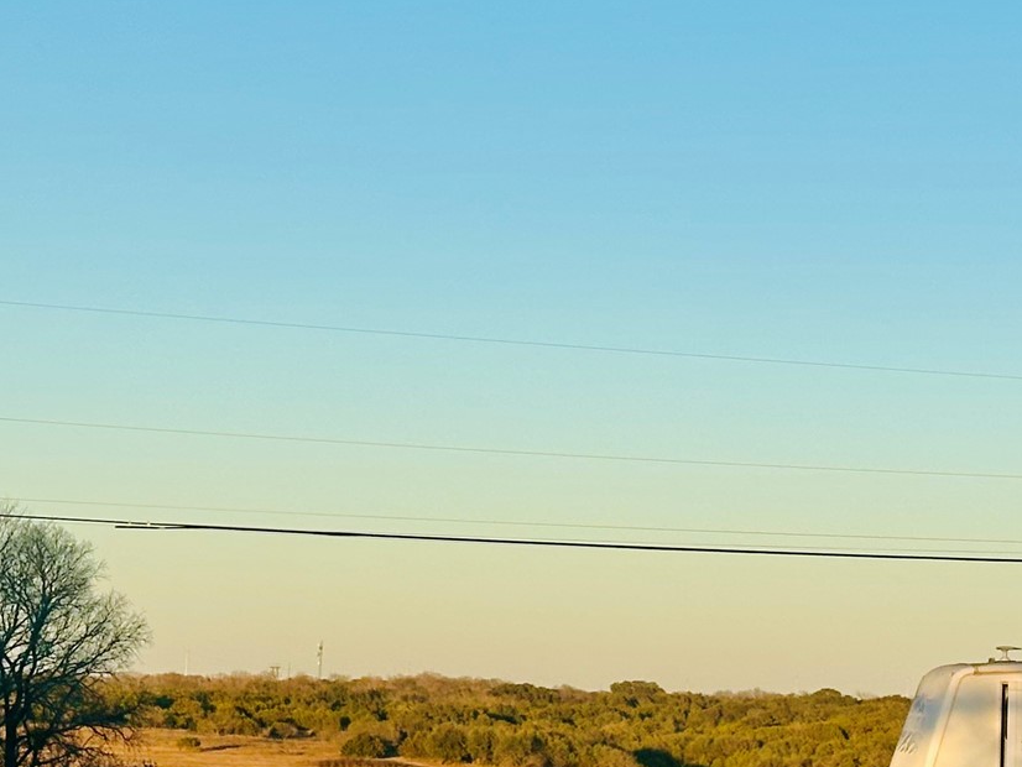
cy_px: 329
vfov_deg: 12.5
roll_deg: -1.9
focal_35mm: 119
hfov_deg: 16.4
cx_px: 830
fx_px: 3514
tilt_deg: +5.5
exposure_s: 1/1992
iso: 64
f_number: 1.78
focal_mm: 6.86
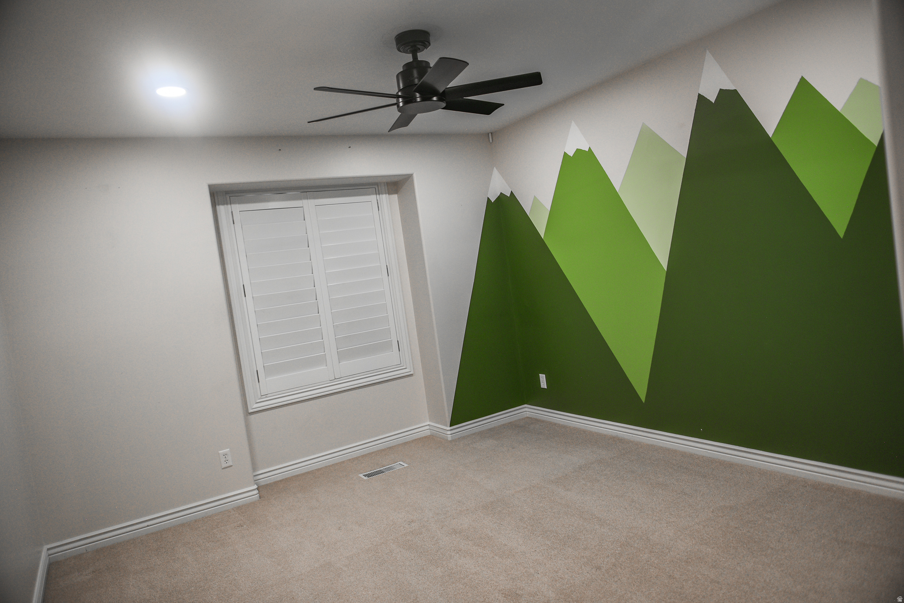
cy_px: 302
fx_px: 603
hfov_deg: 73.7
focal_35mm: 24
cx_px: 452
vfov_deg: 53.2
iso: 320
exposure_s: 1/50
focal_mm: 24
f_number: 2.8
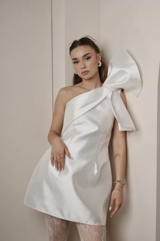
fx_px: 333
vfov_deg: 39.6
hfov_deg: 27.0
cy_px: 120
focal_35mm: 50
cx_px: 80
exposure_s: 1/125
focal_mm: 50
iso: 80
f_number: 2.8
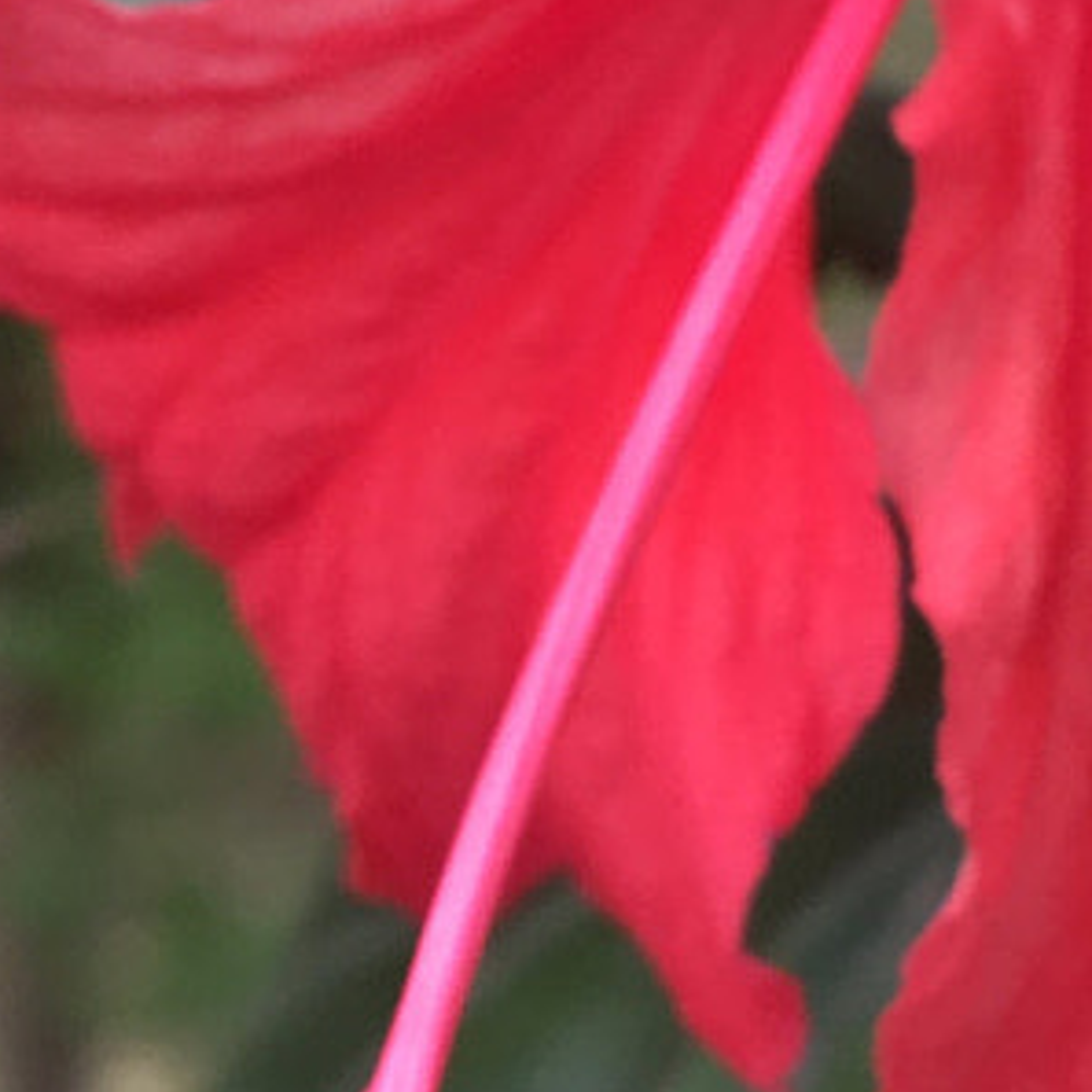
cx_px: 1158
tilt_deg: -4.8
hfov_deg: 12.5
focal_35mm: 138
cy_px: 456
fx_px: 4925
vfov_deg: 12.6
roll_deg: -1.8
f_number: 2.2
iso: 50
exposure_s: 1/60
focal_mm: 4.15
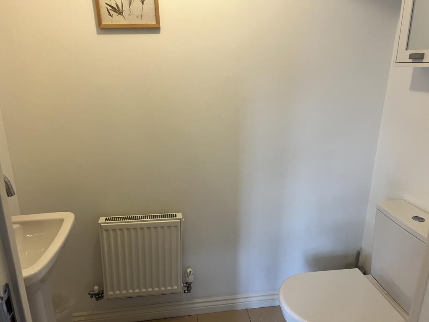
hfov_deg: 67.3
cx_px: 214
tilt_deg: -17.9
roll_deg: -0.9
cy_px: 161
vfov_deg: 53.1
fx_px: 322
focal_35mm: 26
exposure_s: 1/50
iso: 80
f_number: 1.5
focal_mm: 5.7
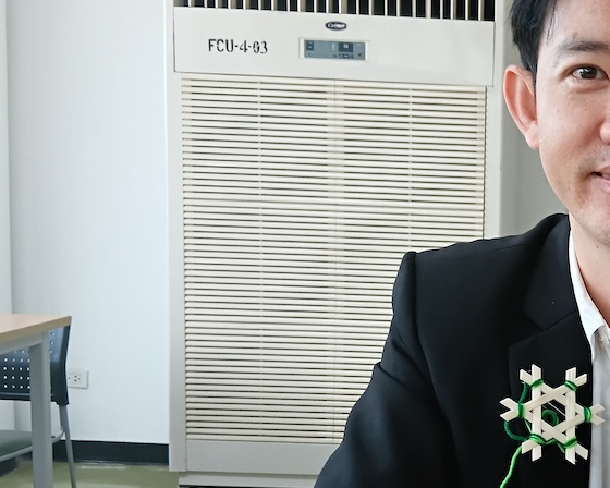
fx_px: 830
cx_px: 625
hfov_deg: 35.9
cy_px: 318
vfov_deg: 32.5
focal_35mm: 46
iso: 100
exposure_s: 1/25.6
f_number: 1.8
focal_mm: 3.86
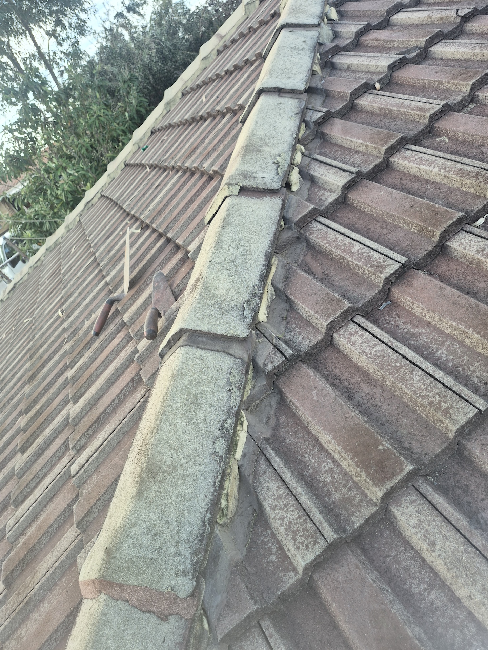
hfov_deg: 58.9
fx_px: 432
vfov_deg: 73.9
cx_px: 244
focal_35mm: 23
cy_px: 325
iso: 32
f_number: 1.8
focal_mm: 5.4
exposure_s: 1/180
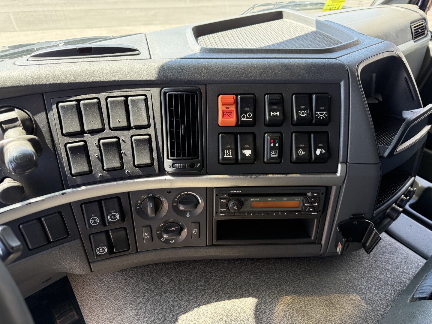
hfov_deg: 71.6
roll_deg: -2.9
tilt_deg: -37.5
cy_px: 162
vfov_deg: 56.8
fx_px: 300
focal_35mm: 24
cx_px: 216
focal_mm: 6.76
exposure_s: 1/243
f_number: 1.78
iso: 200
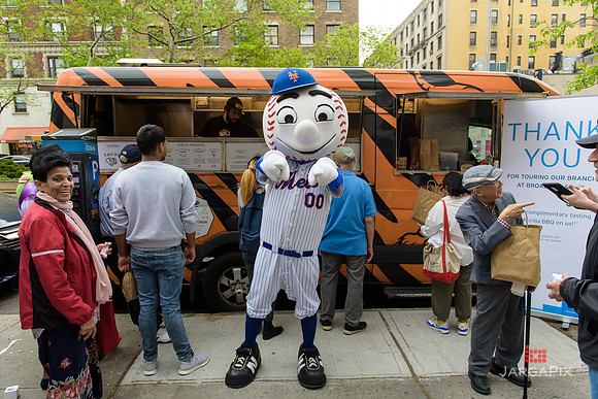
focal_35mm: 24
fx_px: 399
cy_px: 200
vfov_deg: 53.2
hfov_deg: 73.7
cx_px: 299
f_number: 4
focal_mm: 24
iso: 200
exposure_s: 1/250
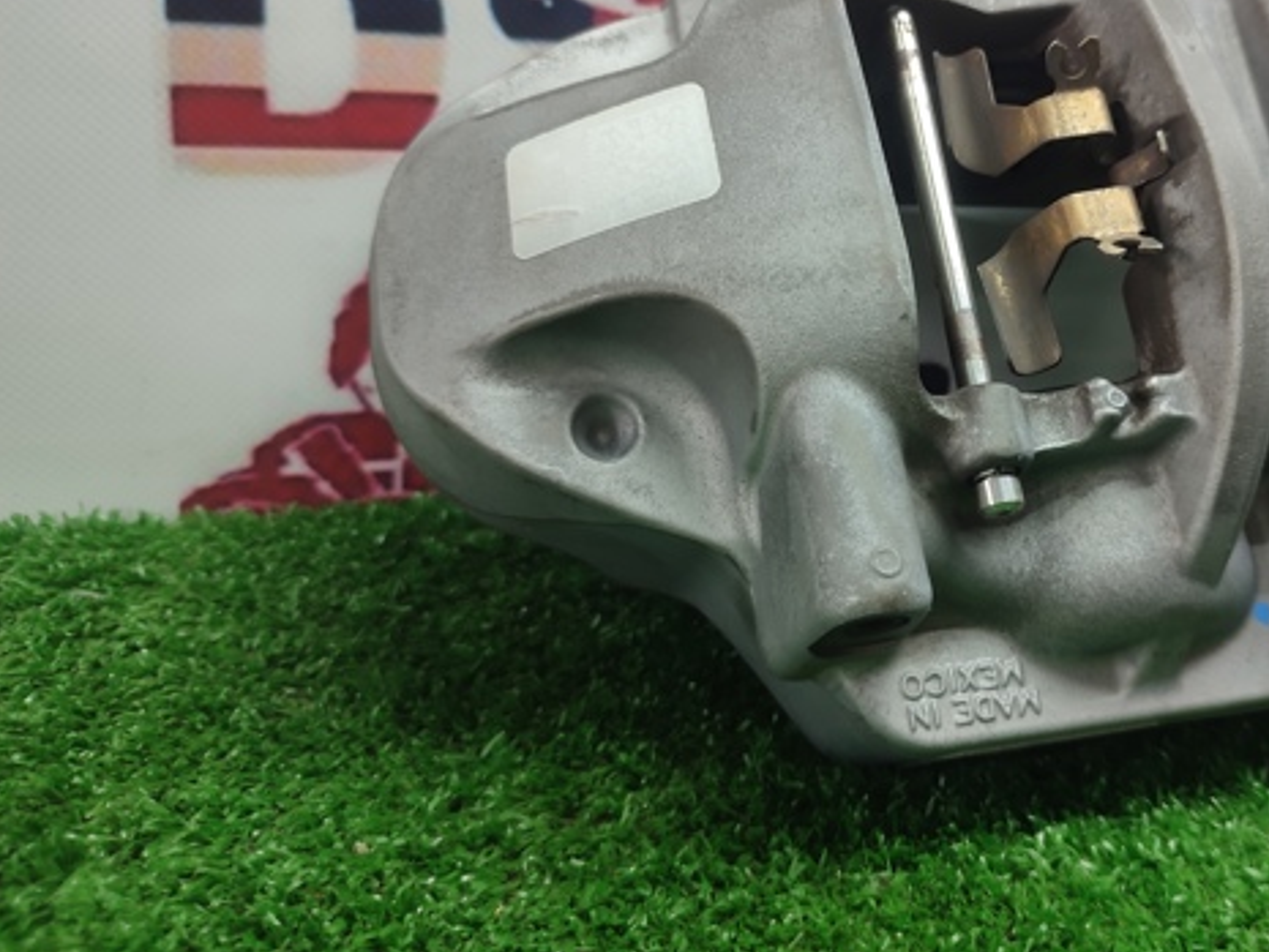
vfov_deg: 42.5
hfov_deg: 54.0
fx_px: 1210
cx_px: 865
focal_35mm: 33
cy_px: 341
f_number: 1.89
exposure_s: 1/33
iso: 151
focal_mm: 5.89
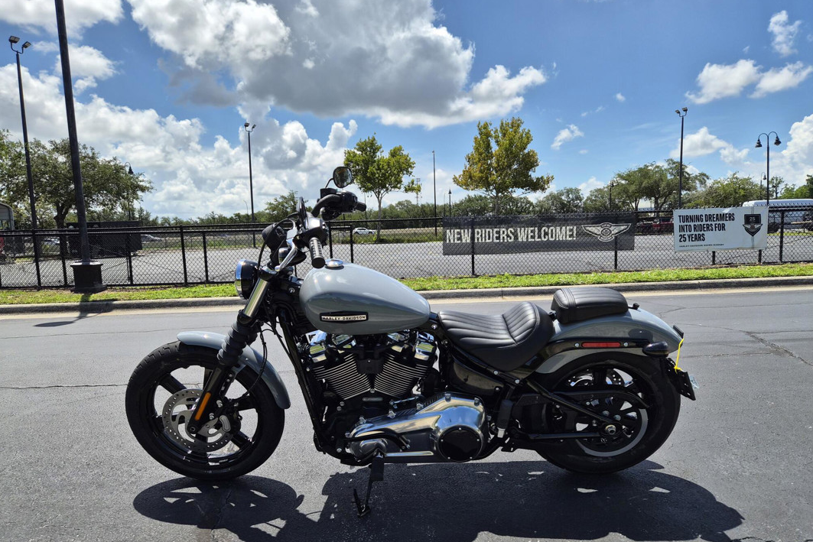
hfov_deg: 73.7
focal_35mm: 24
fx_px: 542
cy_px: 297
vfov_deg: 53.1
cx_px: 406
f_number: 1.8
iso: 80
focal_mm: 5.4
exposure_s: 1/6240
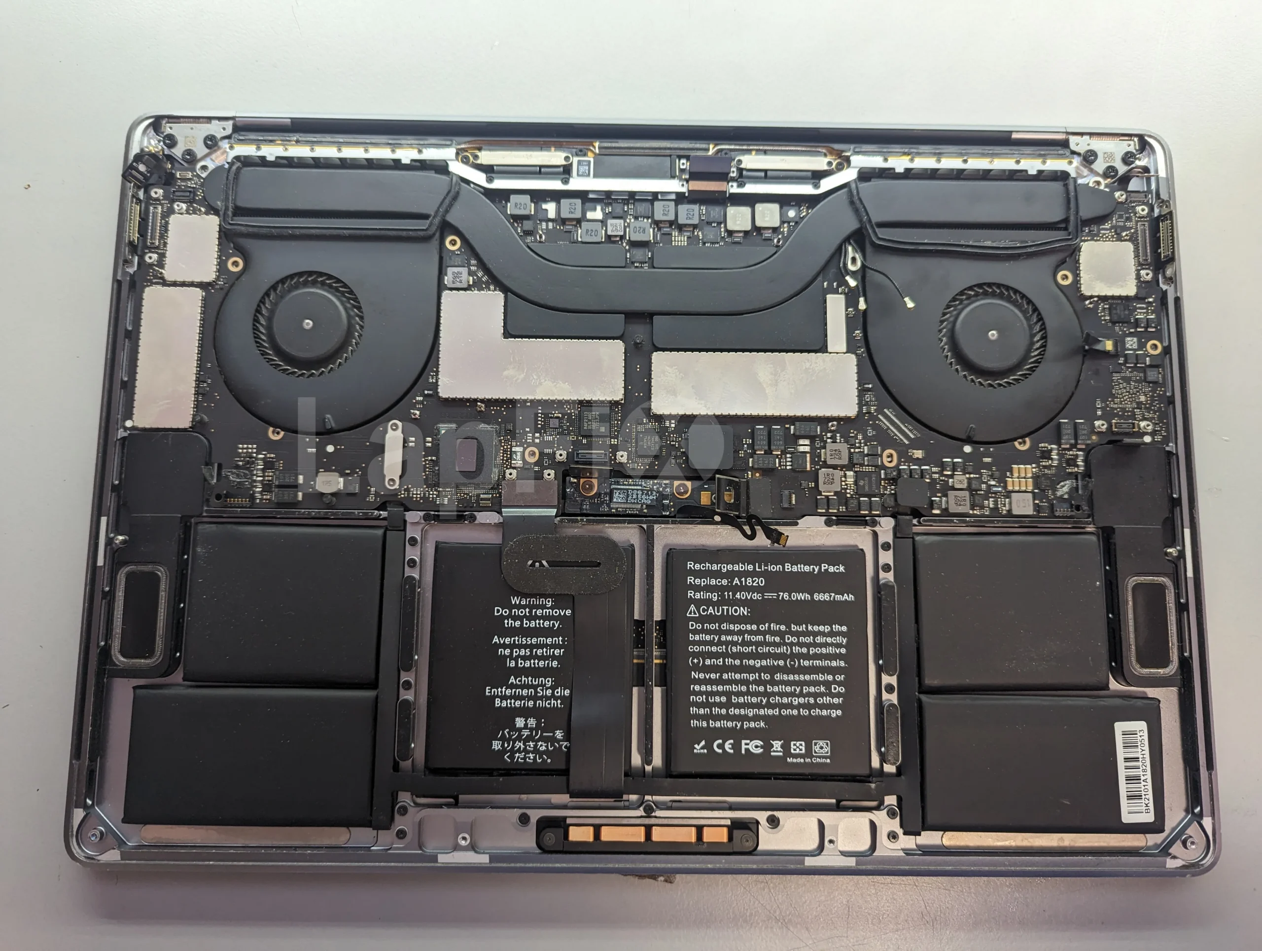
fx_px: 876
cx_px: 631
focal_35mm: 24
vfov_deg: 56.9
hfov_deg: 71.5
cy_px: 476
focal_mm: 6.81
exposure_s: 1/60
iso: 149
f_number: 1.85
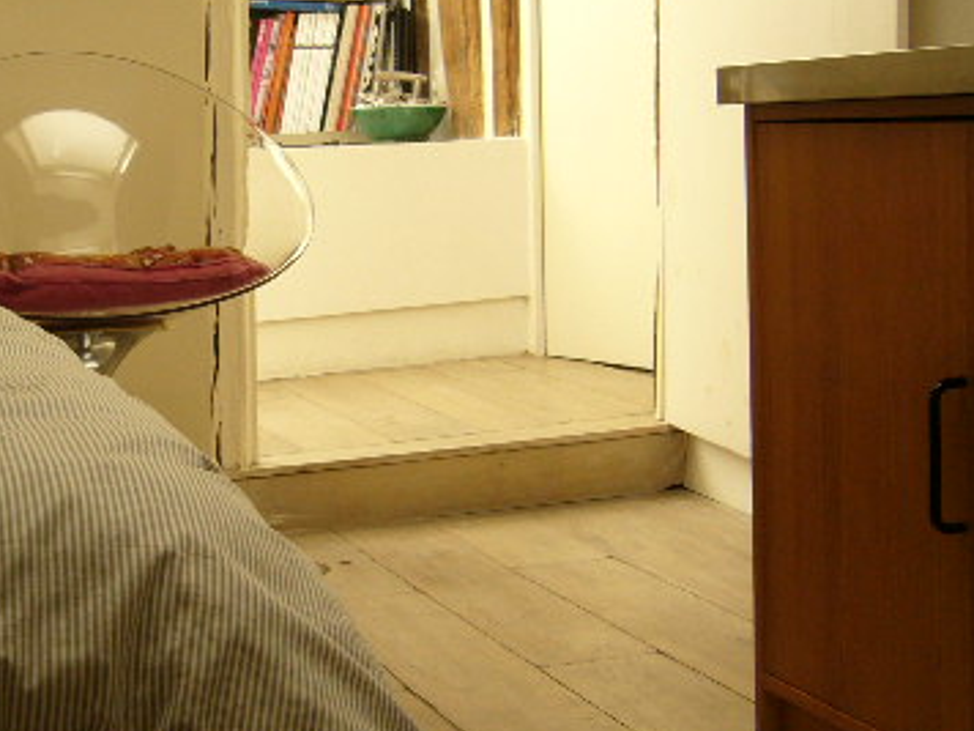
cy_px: 312
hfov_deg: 30.4
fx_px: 1773
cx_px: 285
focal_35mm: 63
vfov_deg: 23.3
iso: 100
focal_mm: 5.8
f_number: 2.8
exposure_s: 1/125
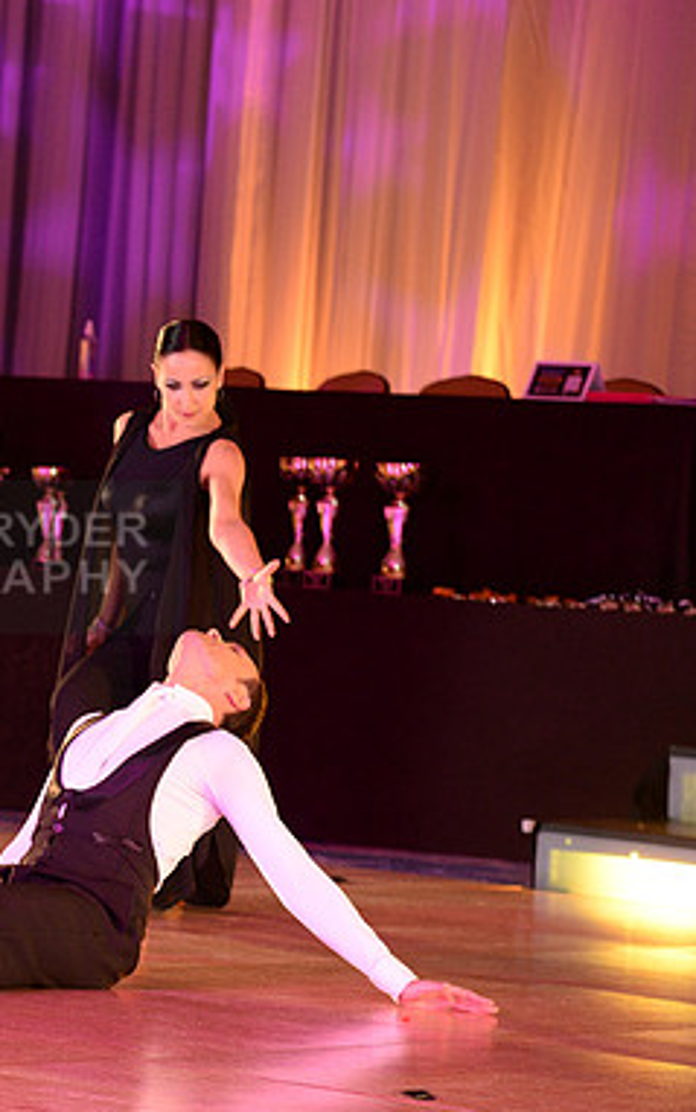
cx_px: -134
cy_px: 557
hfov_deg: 6.8
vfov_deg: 10.9
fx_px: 5853
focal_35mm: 193
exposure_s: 1/250
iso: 2500
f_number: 4.5
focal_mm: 125
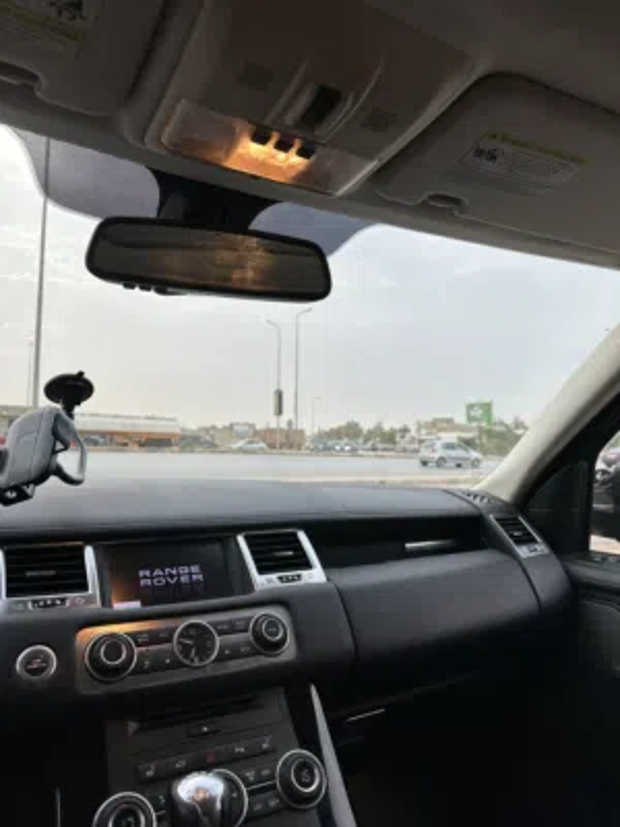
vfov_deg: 71.6
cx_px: 310
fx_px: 573
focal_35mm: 24
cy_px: 414
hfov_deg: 56.8
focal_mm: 6.86
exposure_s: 1/302
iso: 80
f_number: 1.78
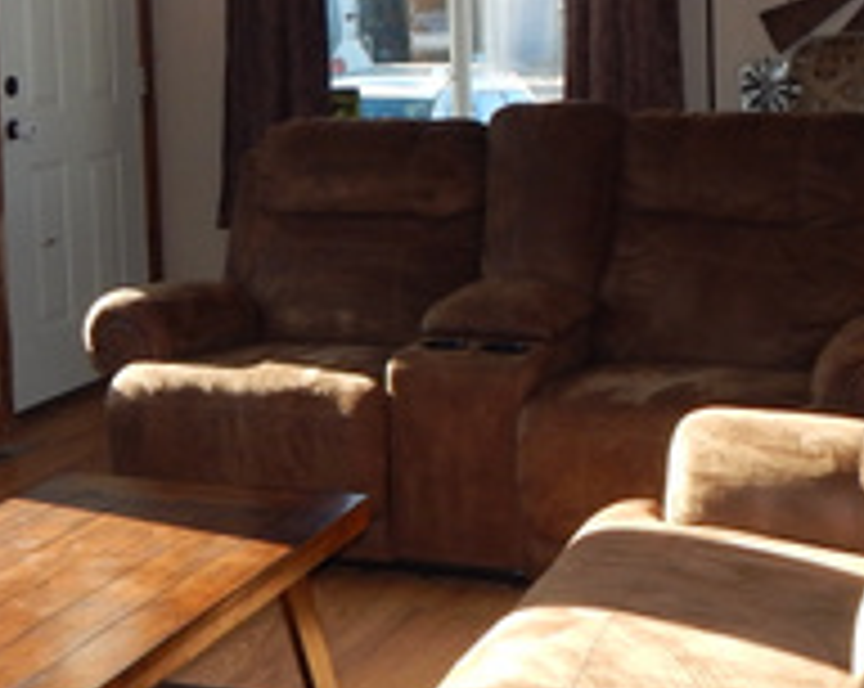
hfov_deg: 25.3
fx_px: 1915
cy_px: 139
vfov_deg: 20.2
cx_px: 270
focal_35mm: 75
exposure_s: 1/80
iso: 125
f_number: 3
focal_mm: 4
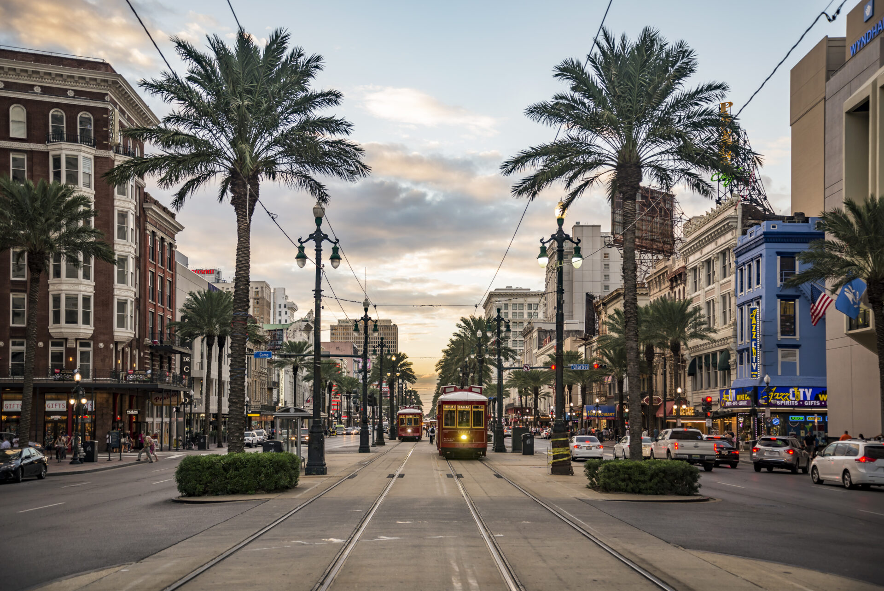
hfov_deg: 46.4
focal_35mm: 42
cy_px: 296
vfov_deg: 31.9
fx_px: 1032
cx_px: 442
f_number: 5
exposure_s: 1/200
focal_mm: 42
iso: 200
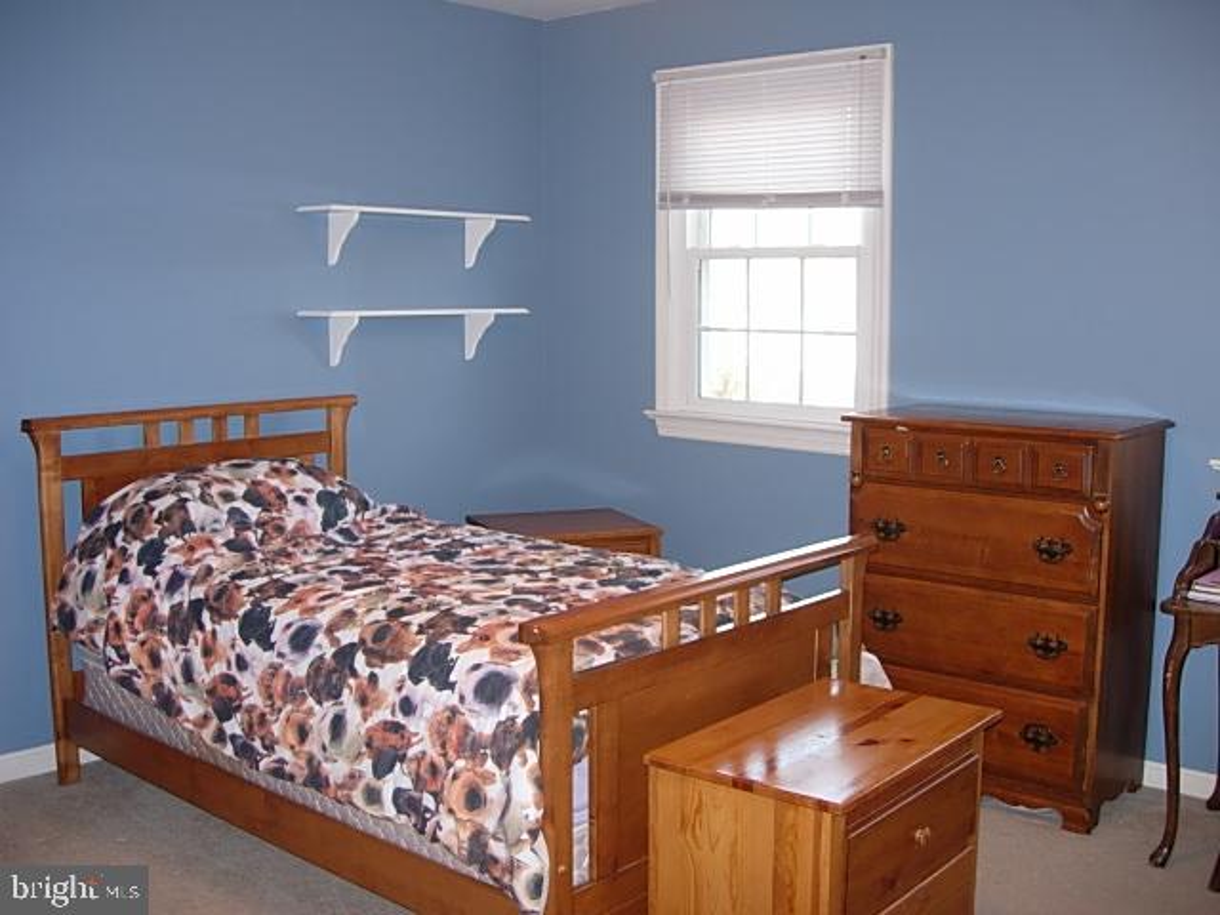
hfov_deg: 49.0
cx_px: 610
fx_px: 1339
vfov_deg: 37.7
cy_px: 458
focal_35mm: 38
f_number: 2.8
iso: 79
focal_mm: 7.8
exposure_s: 1/32
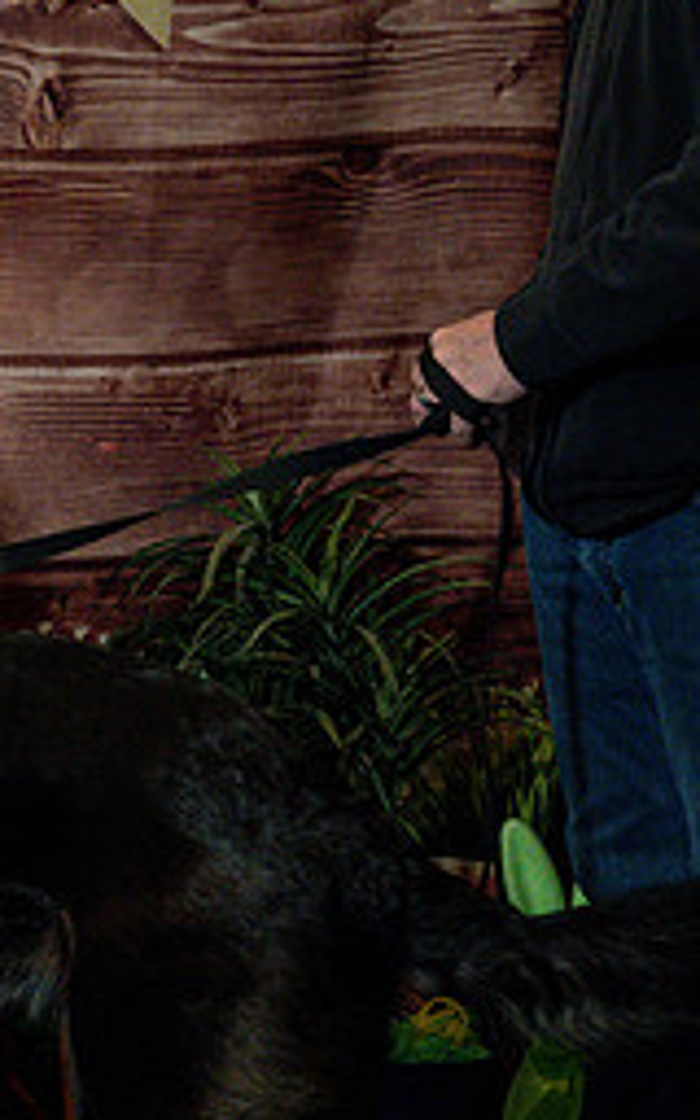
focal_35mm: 83
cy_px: 650
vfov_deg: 24.9
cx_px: -306
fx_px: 2533
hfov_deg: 14.8
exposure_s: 1/500
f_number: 4
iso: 8000
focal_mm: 36
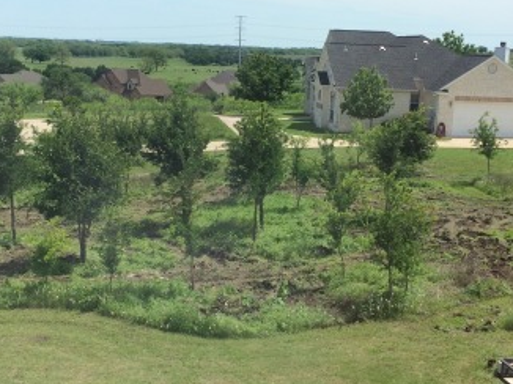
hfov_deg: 33.8
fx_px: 844
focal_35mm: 57
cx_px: 242
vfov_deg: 25.6
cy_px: 190
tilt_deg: -11.0
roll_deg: -1.2
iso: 32
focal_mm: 4.15
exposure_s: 1/1466
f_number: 2.2
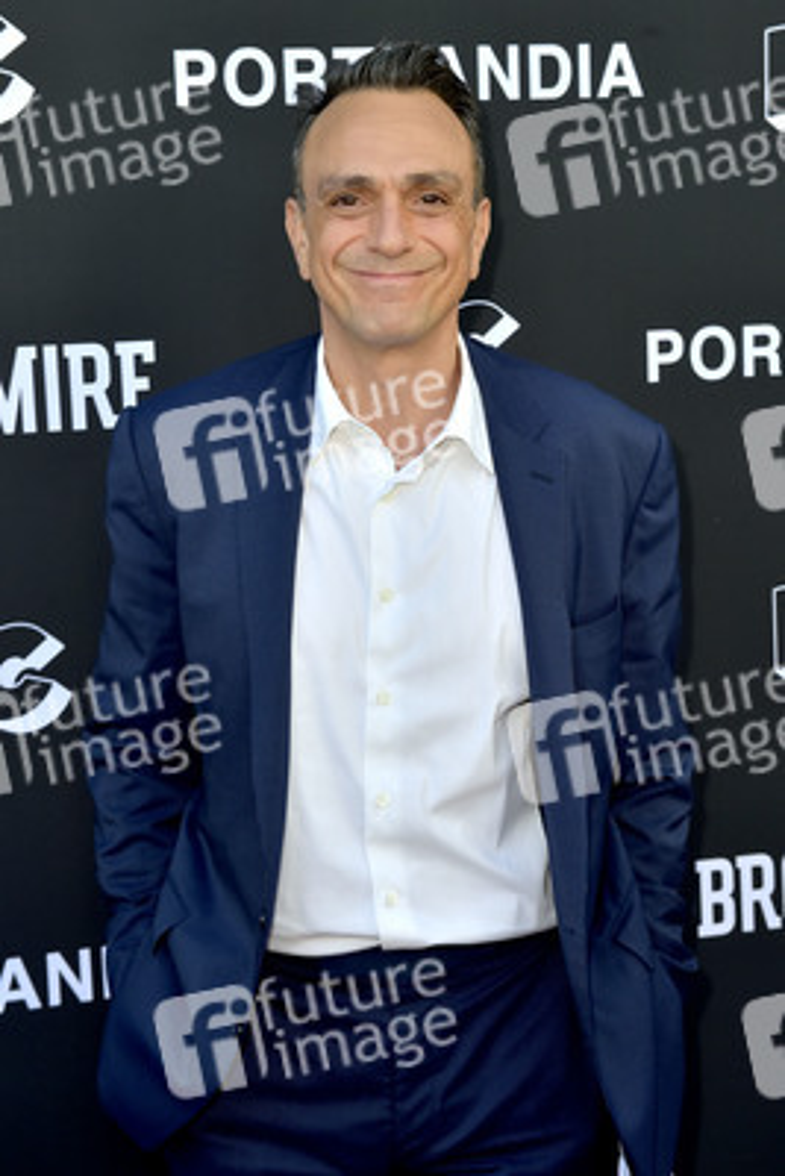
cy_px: 588
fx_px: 2026
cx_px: 392
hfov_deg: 21.9
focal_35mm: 62
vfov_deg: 32.4
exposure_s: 1/320
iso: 250
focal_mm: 62
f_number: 6.3
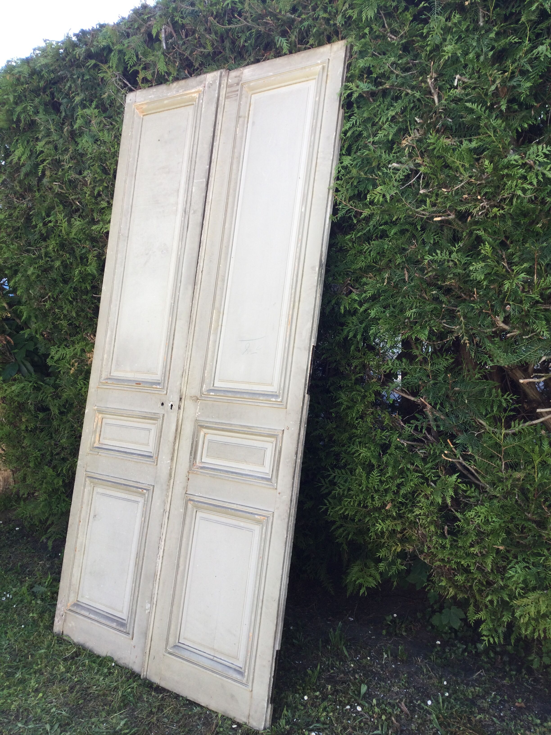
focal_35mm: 31
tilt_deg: -5.9
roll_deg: +0.1
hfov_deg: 45.4
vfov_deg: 58.4
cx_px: 276
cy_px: 368
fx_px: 658
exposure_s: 1/100
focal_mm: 3.3
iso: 25
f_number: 2.4
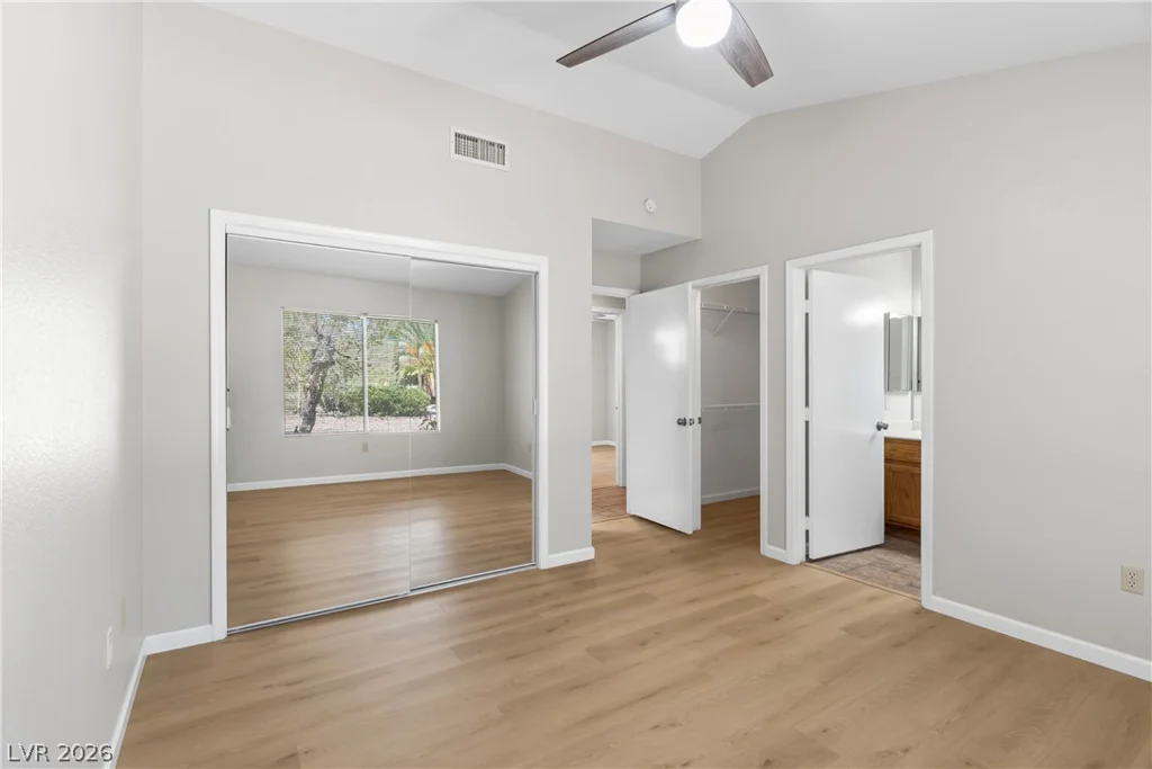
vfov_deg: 70.5
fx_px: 544
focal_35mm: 17
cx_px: 576
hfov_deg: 93.3
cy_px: 384
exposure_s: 1/2
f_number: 8
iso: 400
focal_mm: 17
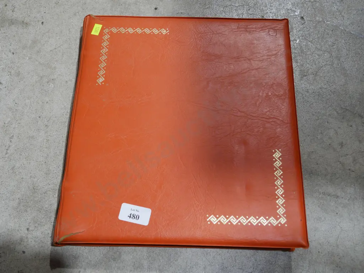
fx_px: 421
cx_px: 182
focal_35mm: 40
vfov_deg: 36.0
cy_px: 136
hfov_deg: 46.8
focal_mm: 20
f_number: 4.5
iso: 400
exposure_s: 1/60
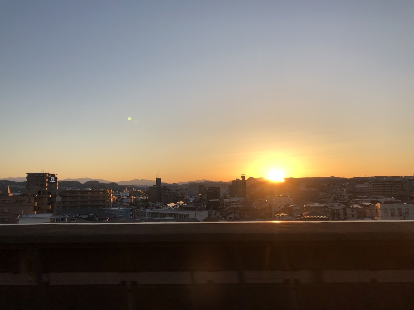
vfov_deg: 49.7
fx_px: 335
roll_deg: +3.4
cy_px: 155
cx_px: 207
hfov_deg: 63.4
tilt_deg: +3.4
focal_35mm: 28
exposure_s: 1/695
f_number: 1.8
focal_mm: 3.99
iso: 20
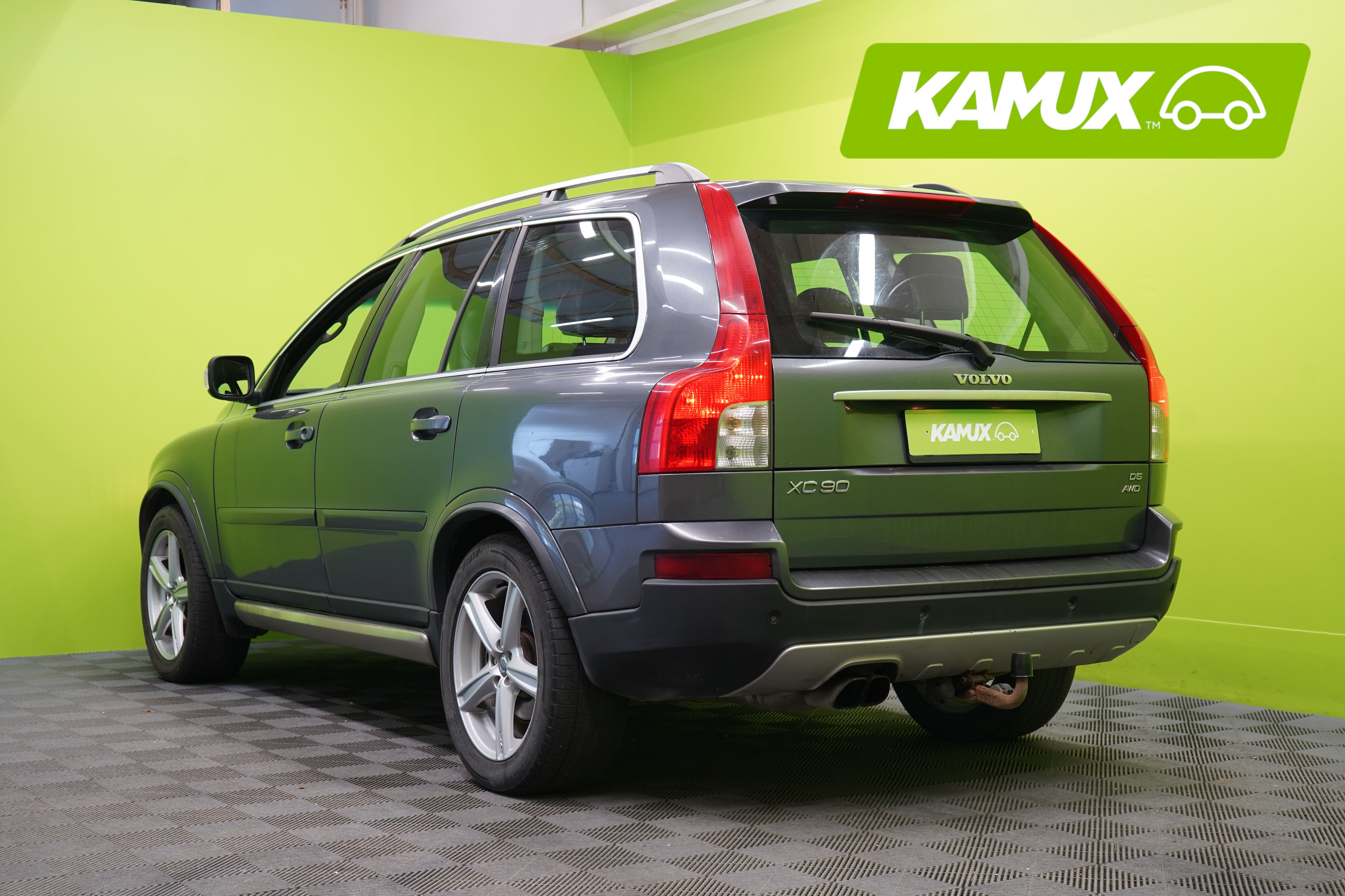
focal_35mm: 49
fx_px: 1831
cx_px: 672
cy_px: 448
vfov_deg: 27.5
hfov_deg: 40.3
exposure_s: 1/25
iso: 400
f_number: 5
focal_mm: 49
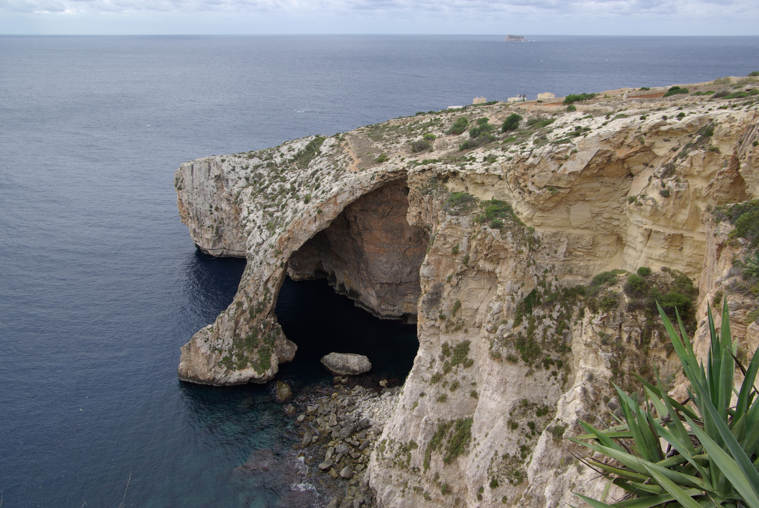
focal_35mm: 24
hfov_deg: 73.7
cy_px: 254
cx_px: 380
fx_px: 507
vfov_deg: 53.3
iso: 100
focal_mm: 16
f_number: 6.7
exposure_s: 1/180
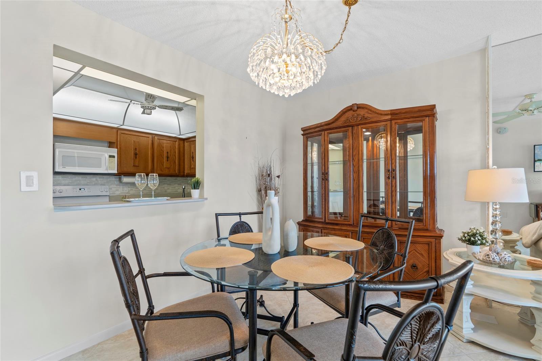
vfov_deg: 73.7
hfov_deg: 96.7
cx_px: 271
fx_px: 241
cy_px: 180
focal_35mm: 16
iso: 250
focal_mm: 16
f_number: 9
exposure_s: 1
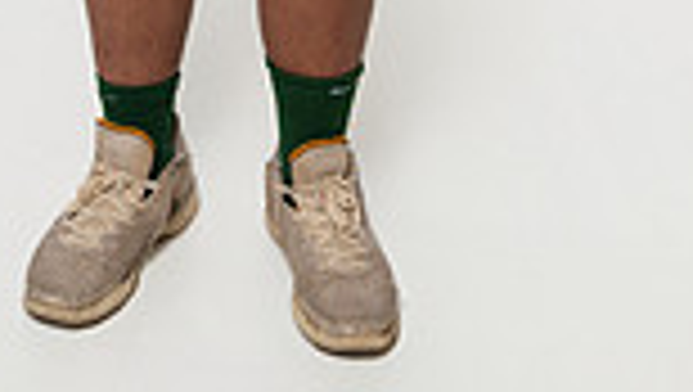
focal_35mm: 100
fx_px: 1848
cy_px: -613
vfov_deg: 10.2
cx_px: 212
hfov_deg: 21.1
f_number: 8
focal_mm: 32.8
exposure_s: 1/160
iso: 500
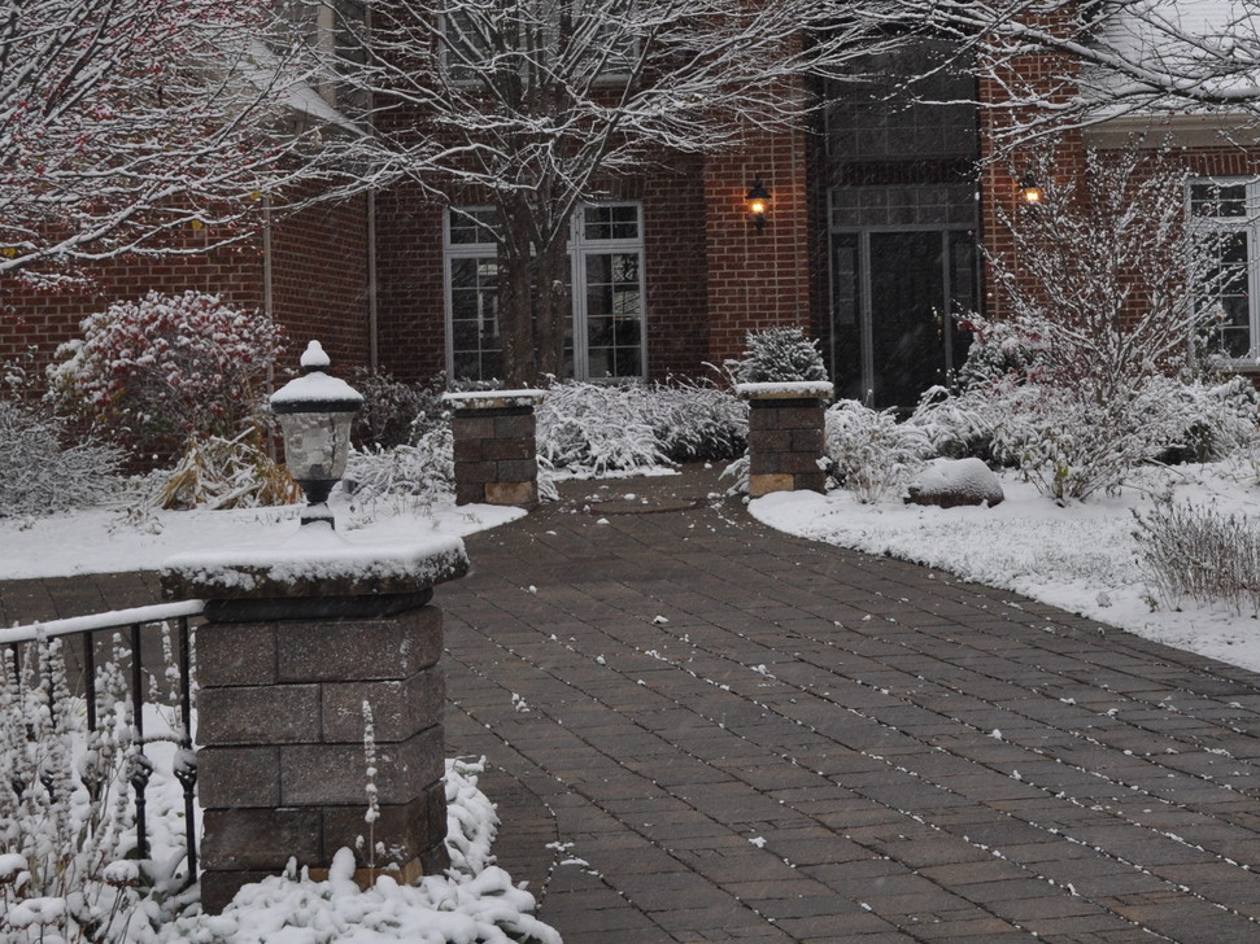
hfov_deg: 23.7
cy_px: 294
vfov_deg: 17.9
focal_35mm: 82
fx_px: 2984
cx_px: 859
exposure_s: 1/200
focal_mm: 34
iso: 500
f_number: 7.1
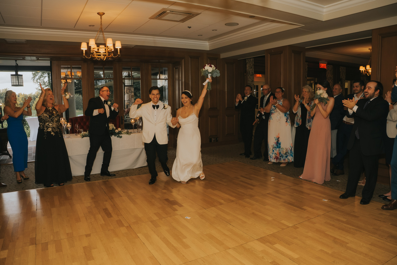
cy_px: 132
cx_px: 198
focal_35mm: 25
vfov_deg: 51.4
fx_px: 275
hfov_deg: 71.6
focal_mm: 12
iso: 500
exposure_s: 1/160
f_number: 2.8
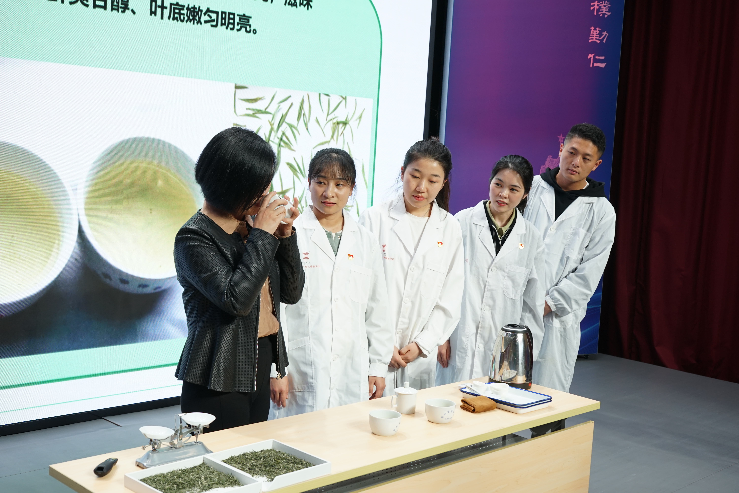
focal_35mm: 44
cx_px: 370
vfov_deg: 30.5
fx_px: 903
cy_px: 246
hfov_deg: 44.5
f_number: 7.1
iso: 500
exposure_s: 1/60
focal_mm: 44
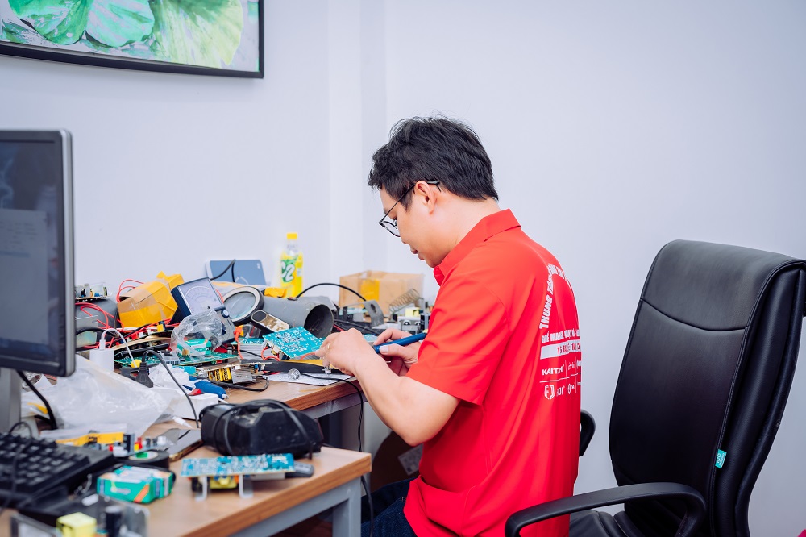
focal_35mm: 49
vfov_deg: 27.5
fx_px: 1097
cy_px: 268
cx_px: 403
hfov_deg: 40.4
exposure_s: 1/200
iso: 640
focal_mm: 49
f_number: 3.5
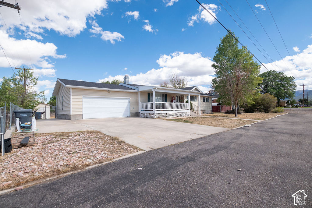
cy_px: 104
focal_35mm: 16
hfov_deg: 96.7
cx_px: 156
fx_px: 139
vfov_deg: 73.8
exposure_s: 1/2000
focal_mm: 11
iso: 500
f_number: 5
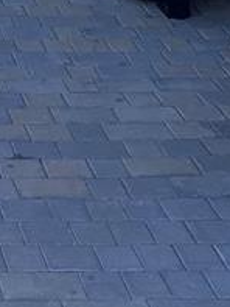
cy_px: -430
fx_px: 1398
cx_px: -247
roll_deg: +1.2
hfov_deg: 8.8
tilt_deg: +6.8
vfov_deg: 10.7
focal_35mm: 158
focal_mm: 5.96
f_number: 1.6
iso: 50
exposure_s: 1/1522
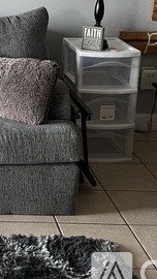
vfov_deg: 29.1
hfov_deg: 15.7
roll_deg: -0.2
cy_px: 35
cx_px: -86
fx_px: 518
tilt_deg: -12.5
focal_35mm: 70
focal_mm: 5.1
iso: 125
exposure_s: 1/64
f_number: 1.6
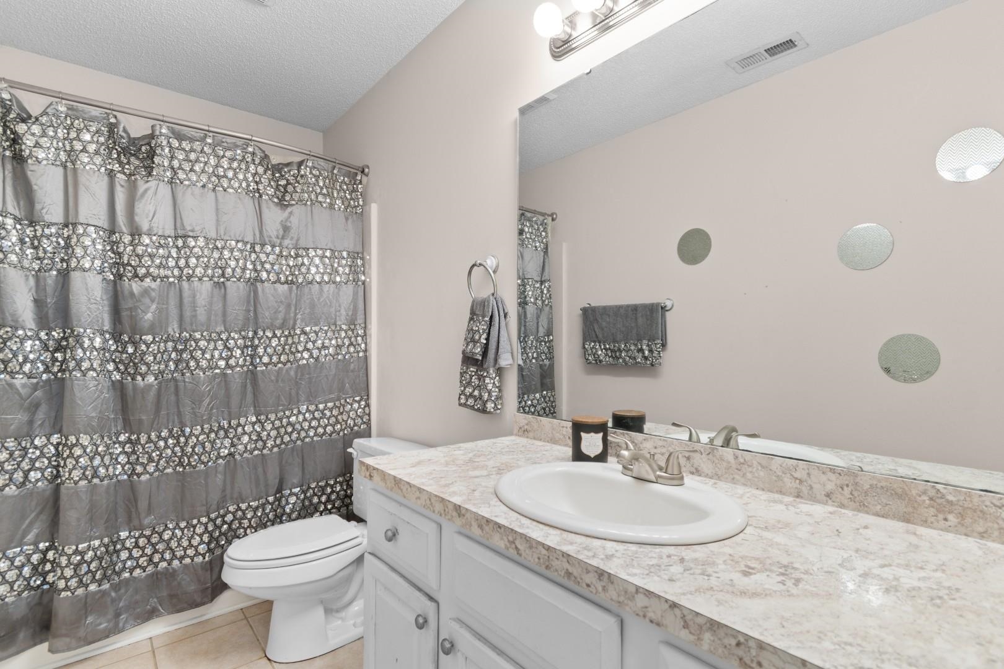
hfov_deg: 96.7
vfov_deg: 73.7
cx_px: 502
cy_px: 334
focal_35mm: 16
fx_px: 446
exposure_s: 1/3
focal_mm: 11
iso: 100
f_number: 4.8
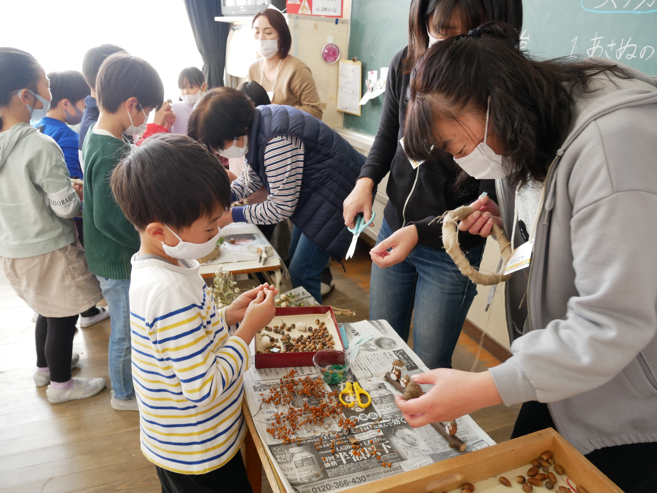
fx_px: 456
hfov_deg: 71.6
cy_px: 246
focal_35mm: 24
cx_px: 328
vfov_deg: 56.9
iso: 400
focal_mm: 12
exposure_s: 1/60
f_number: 3.5
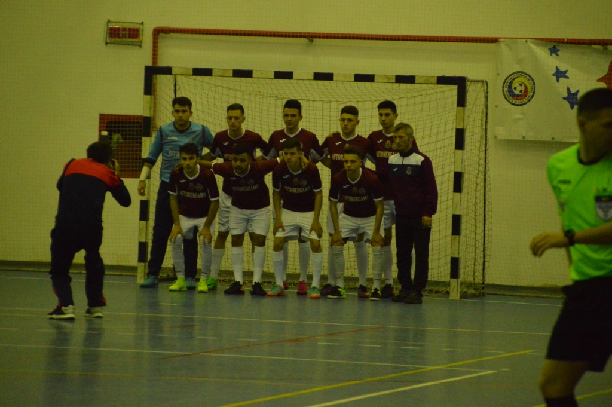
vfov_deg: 5.7
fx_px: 4077
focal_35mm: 240
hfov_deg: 8.6
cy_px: 204
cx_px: 306
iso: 6400
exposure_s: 1/160
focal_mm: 160
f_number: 6
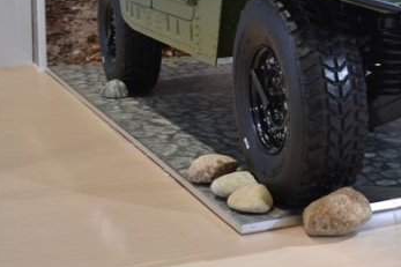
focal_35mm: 83
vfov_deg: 16.0
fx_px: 924
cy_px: -24
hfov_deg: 23.4
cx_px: 402
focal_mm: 24
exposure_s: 1/60
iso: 450
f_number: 4
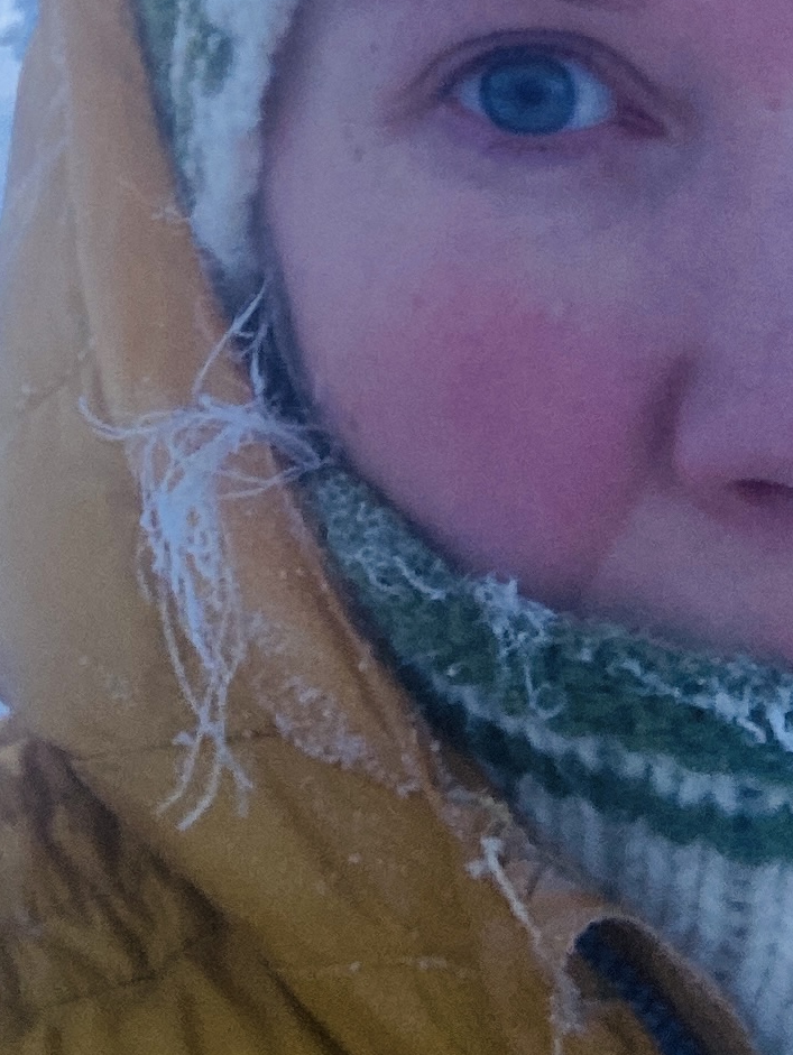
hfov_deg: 13.9
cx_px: -2
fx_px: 3204
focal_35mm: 105
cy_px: -340
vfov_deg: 17.5
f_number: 2.2
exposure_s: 1/60
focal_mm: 2.87
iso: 160
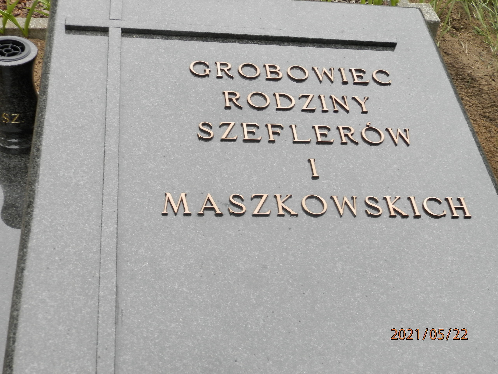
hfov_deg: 41.2
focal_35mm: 46
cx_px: 249
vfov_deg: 31.5
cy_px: 187
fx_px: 662
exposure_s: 1/100
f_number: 3.6
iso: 100
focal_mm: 8.2
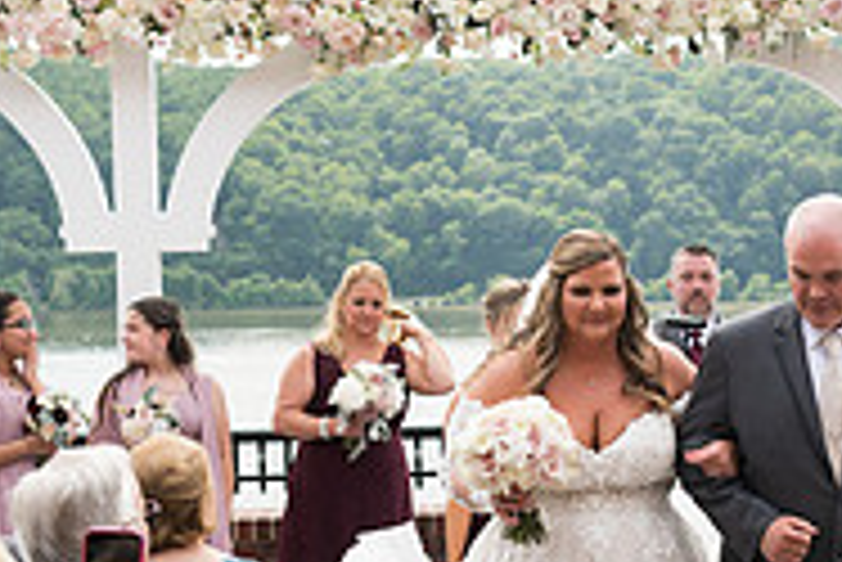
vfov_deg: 13.0
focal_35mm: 105
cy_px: 425
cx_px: 639
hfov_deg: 19.3
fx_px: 2458
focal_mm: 32
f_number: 2.8
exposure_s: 1/1000
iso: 64
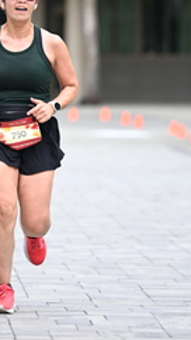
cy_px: 27
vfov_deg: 5.5
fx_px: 3541
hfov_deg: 3.1
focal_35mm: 393
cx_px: 40
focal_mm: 165
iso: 640
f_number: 2.8
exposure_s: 1/1600
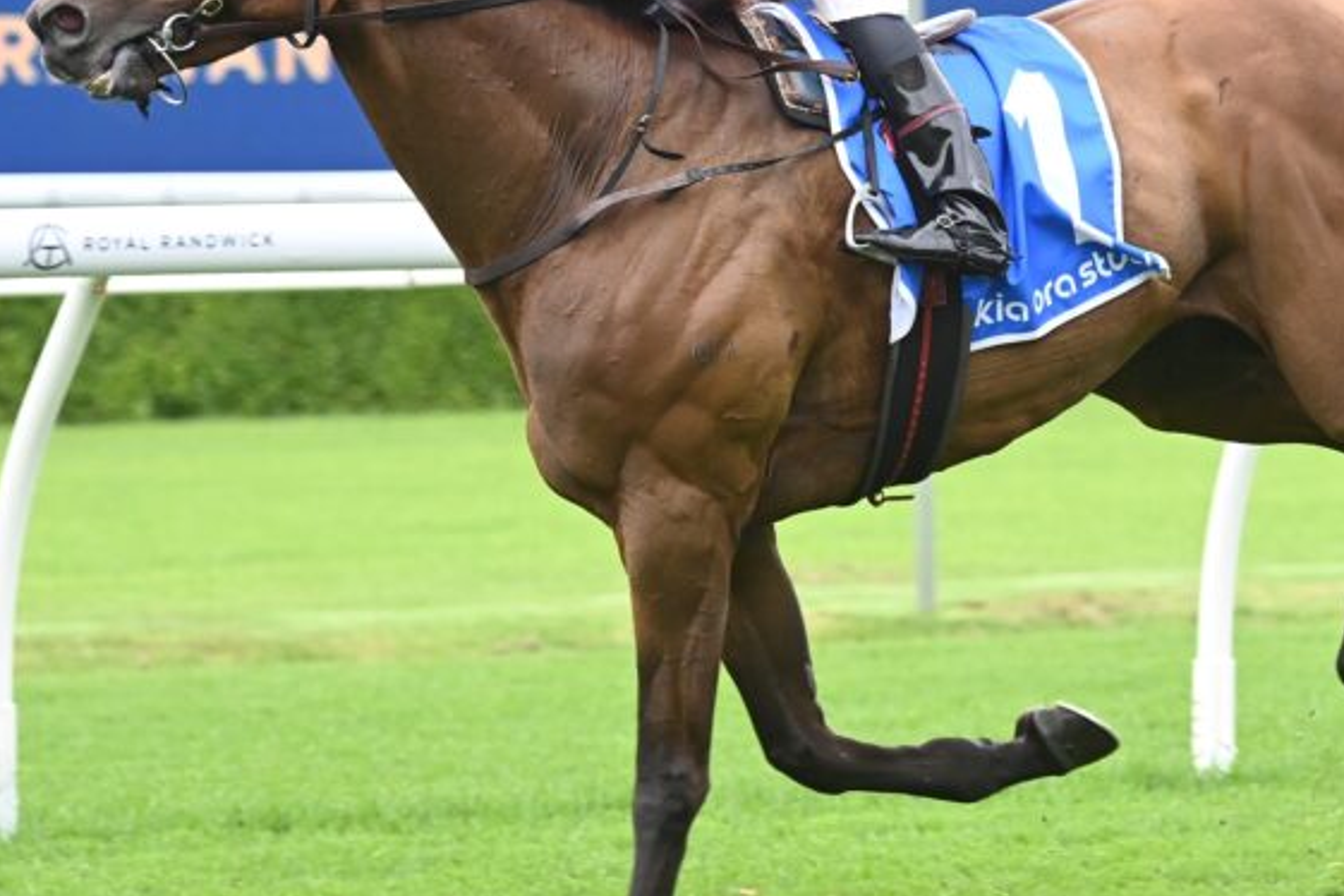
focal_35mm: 365
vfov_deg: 3.8
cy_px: 202
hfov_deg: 5.6
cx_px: 855
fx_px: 13626
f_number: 5.3
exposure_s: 1/1250
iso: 2200
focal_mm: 200
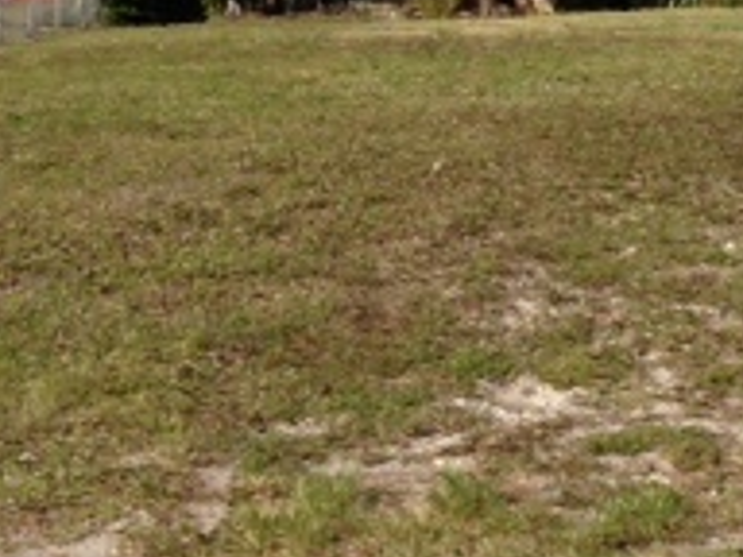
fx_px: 2361
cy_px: 178
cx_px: 639
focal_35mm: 110
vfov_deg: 13.4
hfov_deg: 17.7
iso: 50
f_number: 2.4
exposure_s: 1/1592
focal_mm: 4.13
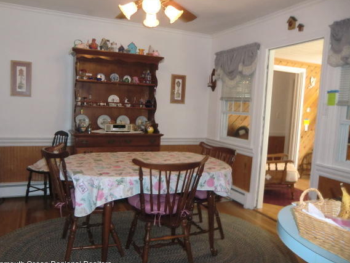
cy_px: 129
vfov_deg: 51.4
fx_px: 273
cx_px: 157
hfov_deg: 65.2
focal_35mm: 27
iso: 400
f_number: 3.2
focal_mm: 4.3
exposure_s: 1/60
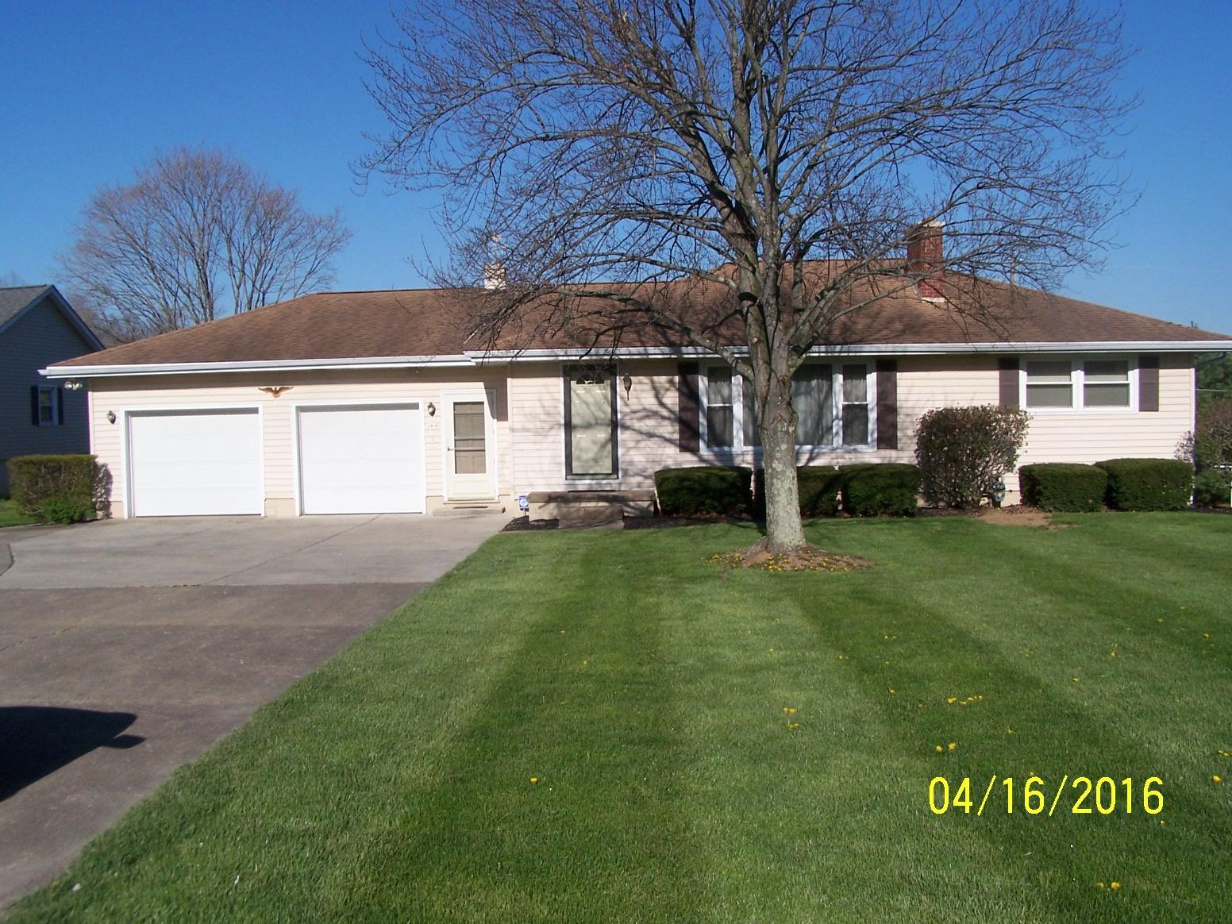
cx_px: 616
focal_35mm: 38
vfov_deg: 37.7
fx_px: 1352
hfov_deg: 49.0
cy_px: 462
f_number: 5.6
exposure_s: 1/800
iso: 80
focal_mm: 6.3
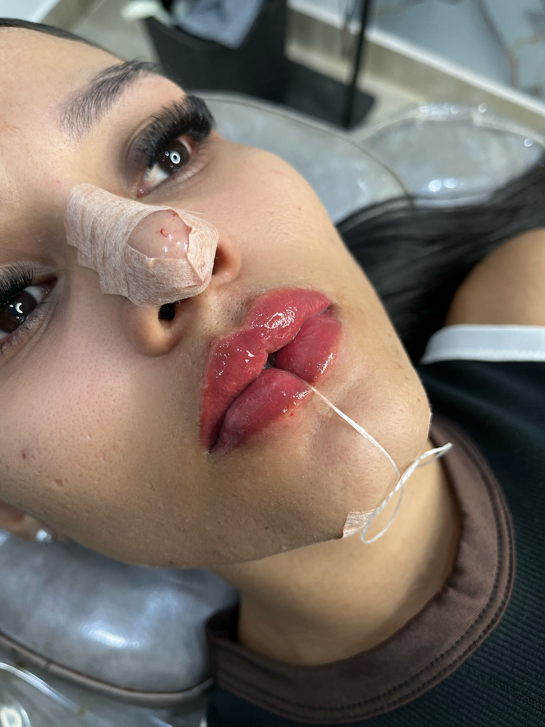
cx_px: 272
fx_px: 546
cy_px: 364
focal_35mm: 26
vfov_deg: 67.3
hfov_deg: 53.1
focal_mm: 5.1
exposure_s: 1/120
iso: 100
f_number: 1.6
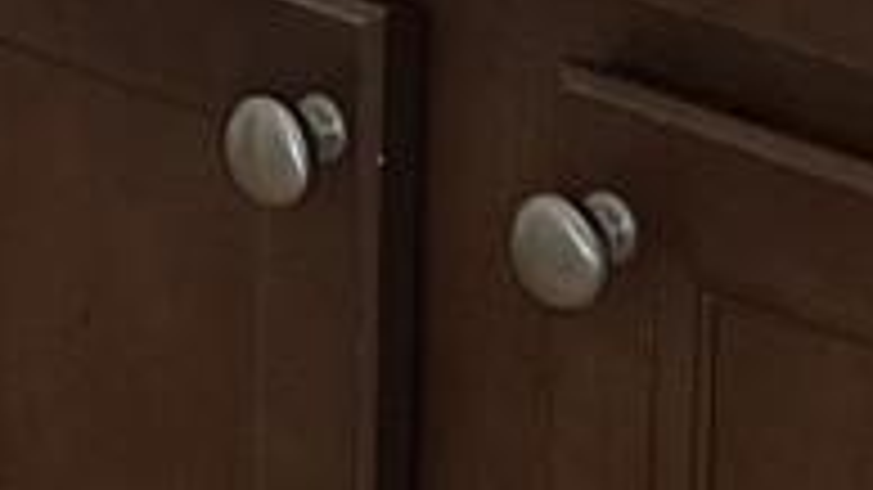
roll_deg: -1.1
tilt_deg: -8.3
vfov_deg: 4.2
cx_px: 513
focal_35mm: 269
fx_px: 6225
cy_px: -1407
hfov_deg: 8.0
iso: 200
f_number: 1.78
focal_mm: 6.86
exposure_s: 1/120
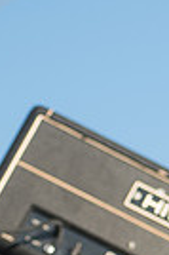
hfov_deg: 3.0
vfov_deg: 4.7
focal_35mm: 442
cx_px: 515
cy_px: 209
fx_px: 3120
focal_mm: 95
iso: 200
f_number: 4
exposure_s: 1/1000
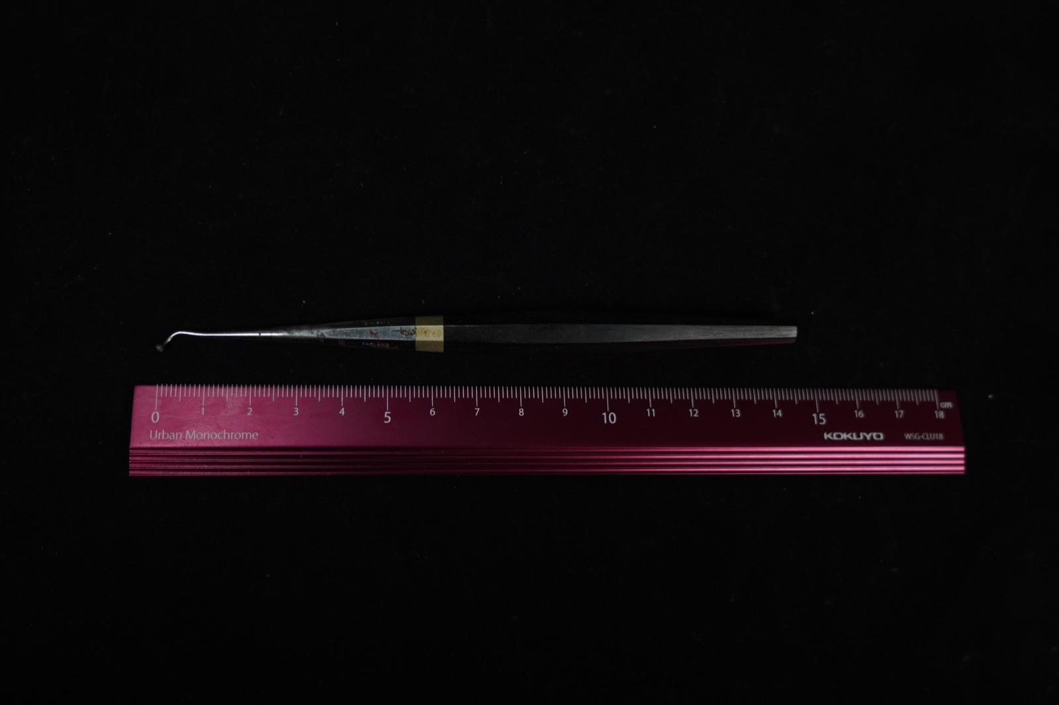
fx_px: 1191
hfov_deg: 47.9
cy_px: 352
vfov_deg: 33.0
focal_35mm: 40
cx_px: 530
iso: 800
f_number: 4
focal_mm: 27
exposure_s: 1/400
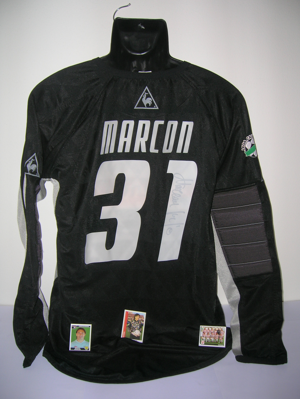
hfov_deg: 41.8
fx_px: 393
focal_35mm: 34
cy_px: 200
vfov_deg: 54.0
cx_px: 150
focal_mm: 5.7
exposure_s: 1/60.1
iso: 50
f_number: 2.9
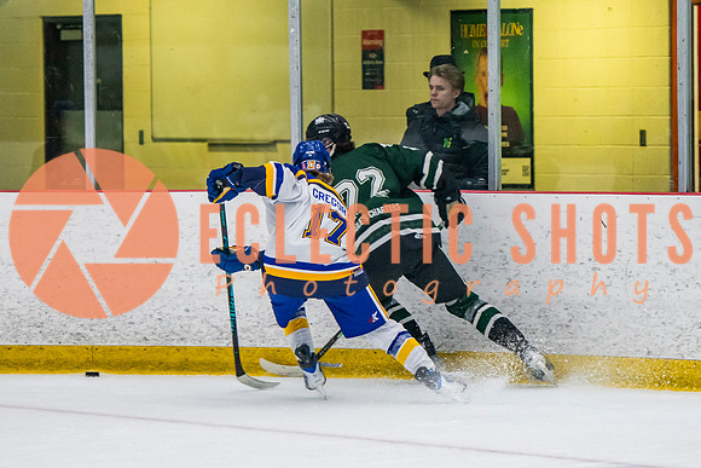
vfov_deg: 5.4
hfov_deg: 8.1
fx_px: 4927
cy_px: 183
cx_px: 406
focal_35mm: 253
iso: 2000
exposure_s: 1/640
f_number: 3.2
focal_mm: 135
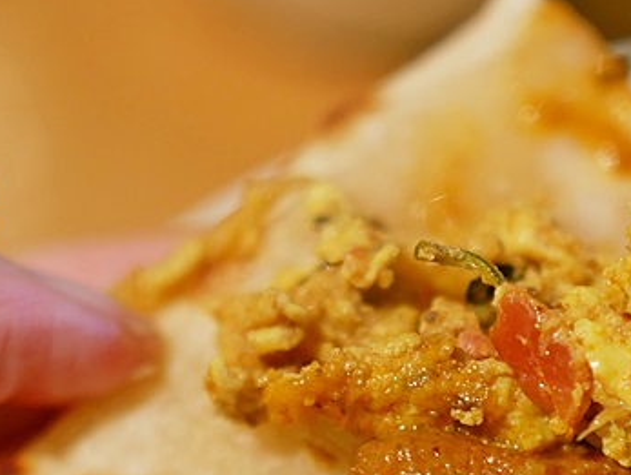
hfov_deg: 13.6
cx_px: 569
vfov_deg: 10.2
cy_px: 492
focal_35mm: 144
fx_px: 2628
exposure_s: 1/60
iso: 320
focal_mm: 25
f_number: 1.8
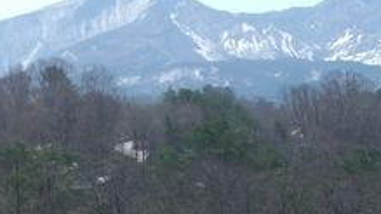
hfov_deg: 14.0
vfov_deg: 7.7
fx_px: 1555
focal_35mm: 154
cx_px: 232
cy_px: 304
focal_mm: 7.9
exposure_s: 1/250
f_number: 5.6
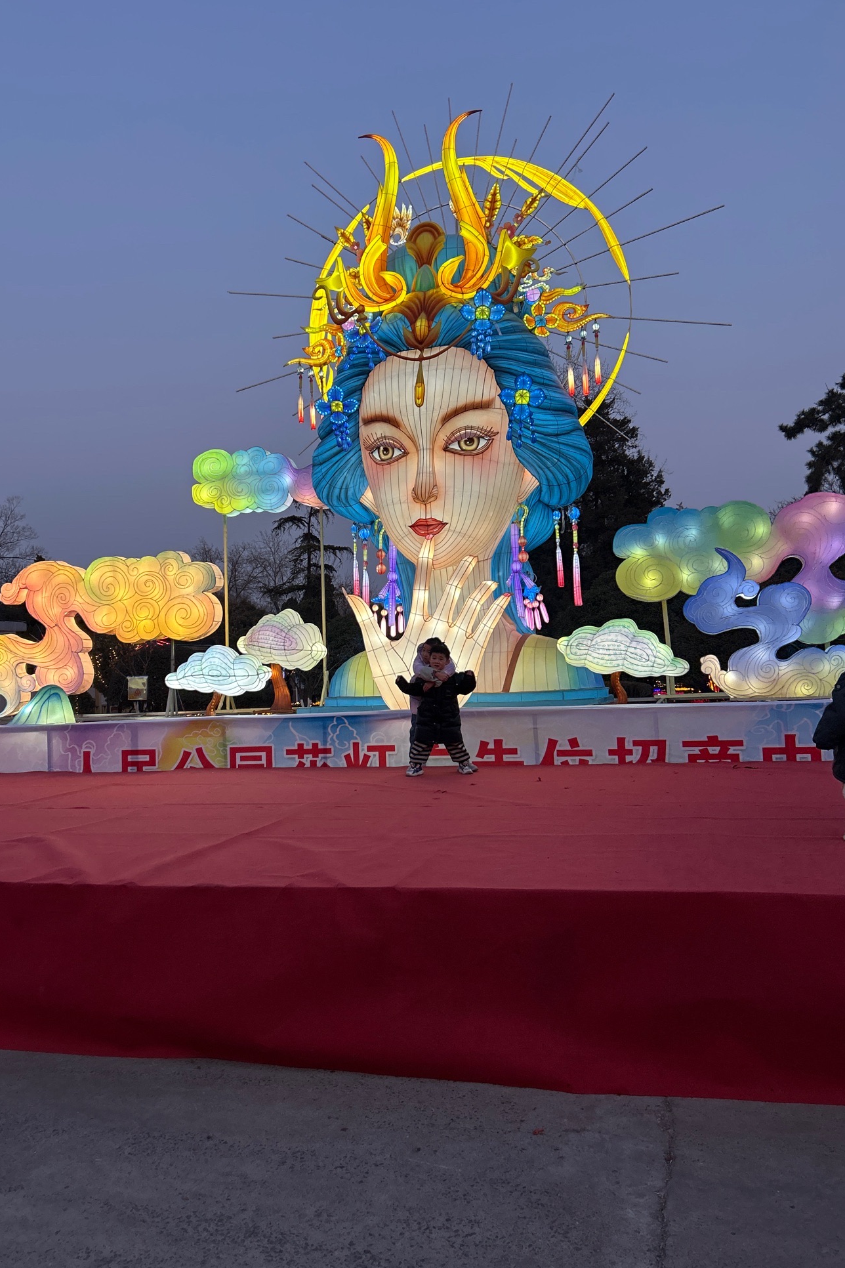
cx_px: 384
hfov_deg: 46.3
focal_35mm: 28
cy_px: 625
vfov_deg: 65.5
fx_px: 986
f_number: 1.5
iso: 80
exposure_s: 1/100
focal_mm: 5.7
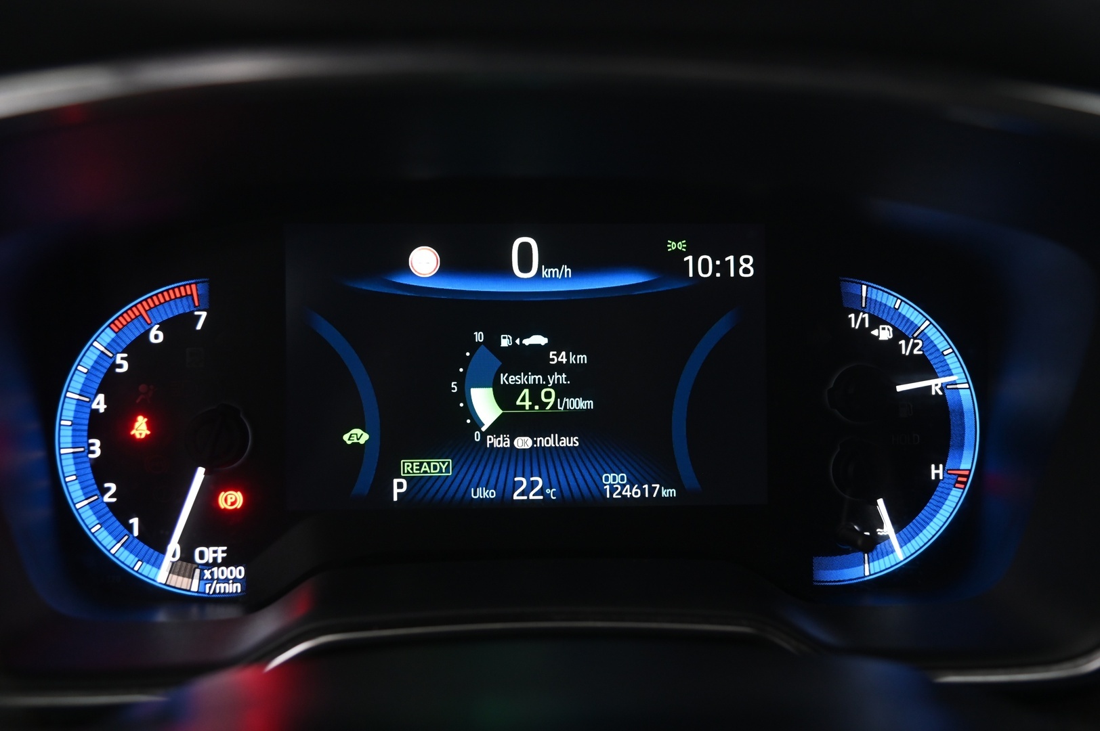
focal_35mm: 38
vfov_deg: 35.0
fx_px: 1160
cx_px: 550
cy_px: 366
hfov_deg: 50.7
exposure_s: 1/10
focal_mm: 38
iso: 2000
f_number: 4
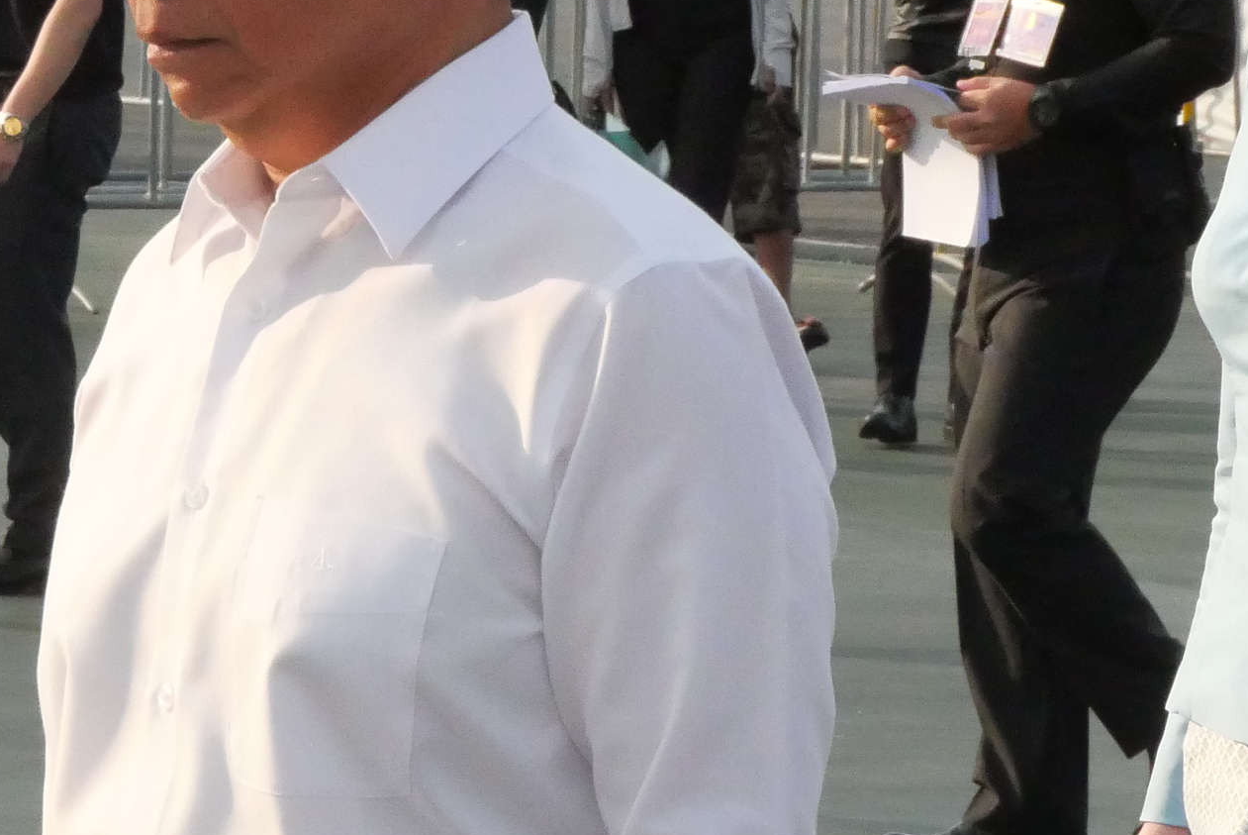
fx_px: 12663
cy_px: 461
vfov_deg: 3.8
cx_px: -481
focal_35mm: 365
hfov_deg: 5.6
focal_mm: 60
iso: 3200
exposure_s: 1/2000
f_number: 13
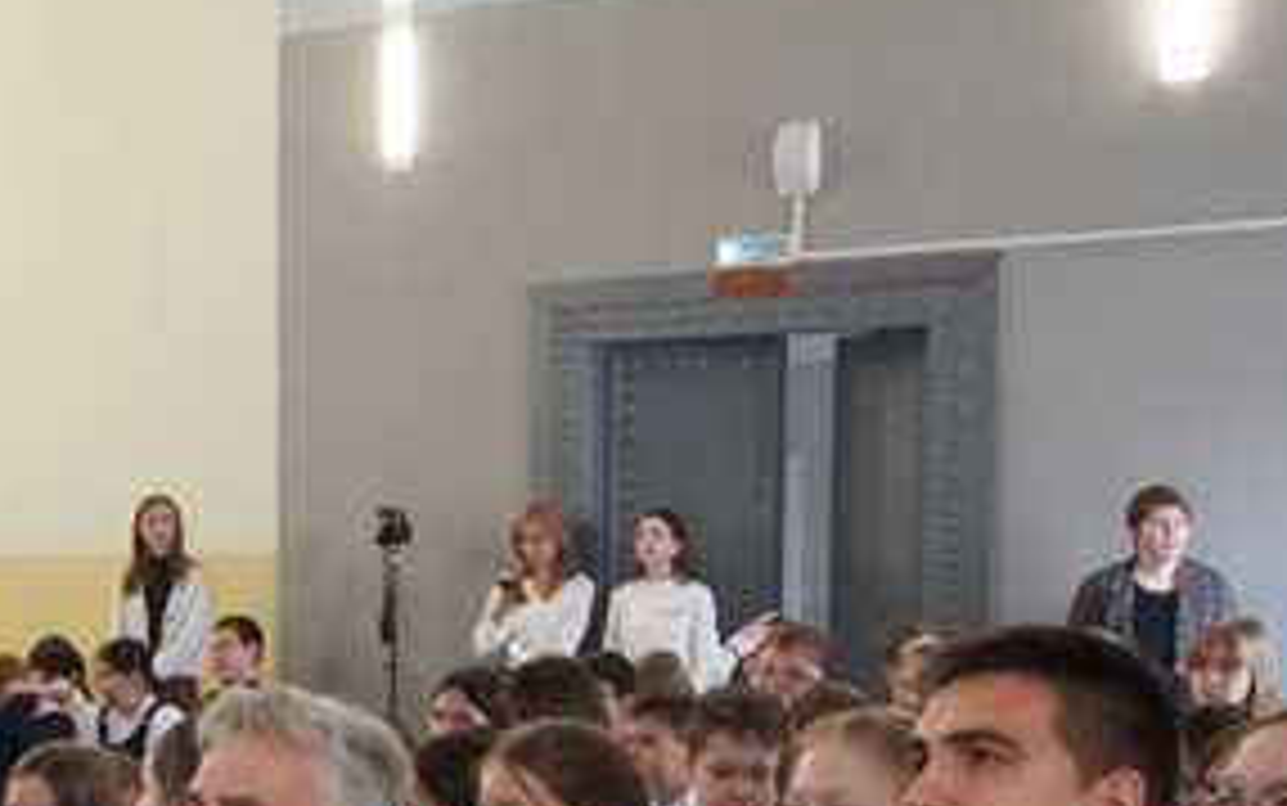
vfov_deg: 17.9
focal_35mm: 72
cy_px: 702
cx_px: 160
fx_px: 2526
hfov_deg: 27.7
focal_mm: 18
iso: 2500
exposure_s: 1/160
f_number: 4
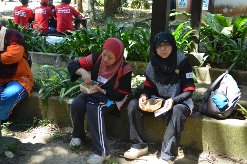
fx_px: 329
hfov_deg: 41.2
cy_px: 82
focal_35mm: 48
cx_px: 124
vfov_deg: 28.0
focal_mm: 32
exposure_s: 1/125
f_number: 4
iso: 400
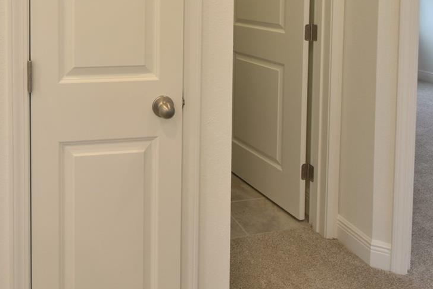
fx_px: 397
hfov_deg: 54.6
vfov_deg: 36.0
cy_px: 0
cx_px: 109
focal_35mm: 33
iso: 250
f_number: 10
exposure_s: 1/15
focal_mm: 10
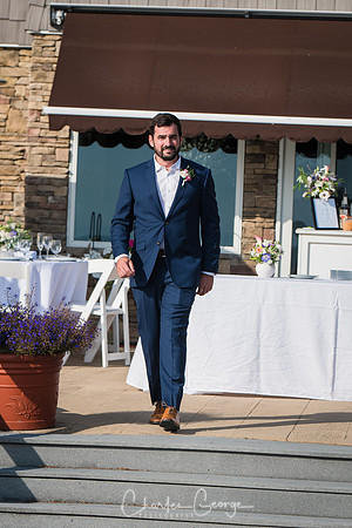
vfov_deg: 13.0
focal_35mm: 158
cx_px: 176
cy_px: 264
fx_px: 2310
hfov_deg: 8.7
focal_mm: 105
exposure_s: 1/2500
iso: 200
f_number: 4
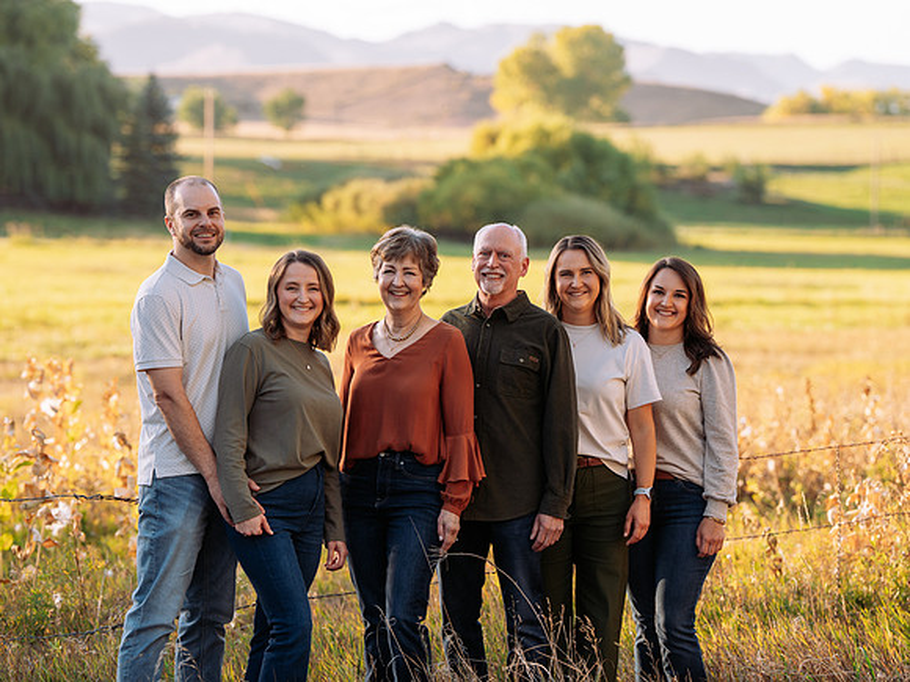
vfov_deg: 9.9
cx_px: 455
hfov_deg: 13.2
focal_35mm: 149
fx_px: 3926
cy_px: 341
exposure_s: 1/160
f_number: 4
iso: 125
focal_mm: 138
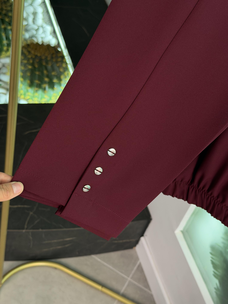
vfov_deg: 39.7
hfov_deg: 30.3
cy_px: 152
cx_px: 114
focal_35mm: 48
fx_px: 422
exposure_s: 1/100
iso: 100
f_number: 1.78
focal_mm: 6.76
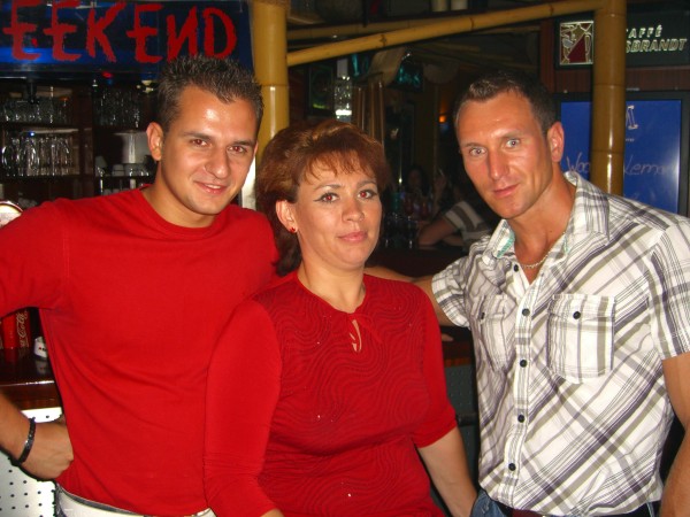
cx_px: 345
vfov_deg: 37.7
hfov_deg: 49.0
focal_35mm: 38
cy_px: 258
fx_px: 757
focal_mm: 7.9
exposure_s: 1/60
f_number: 2.8
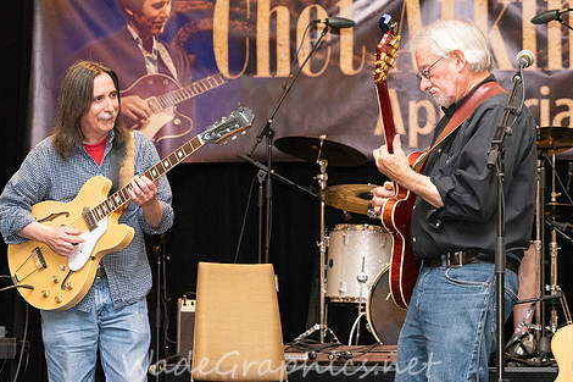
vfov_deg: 13.0
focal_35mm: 105
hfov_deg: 19.5
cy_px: 207
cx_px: 272
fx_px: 1671
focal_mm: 85
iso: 6400
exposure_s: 1/200
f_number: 6.3
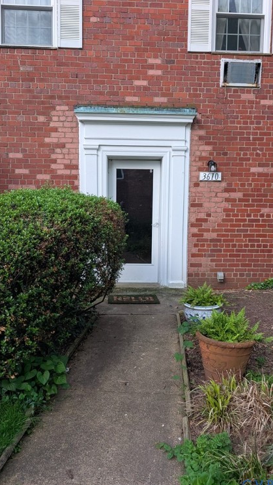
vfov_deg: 69.9
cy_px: 245
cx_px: 129
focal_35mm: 27
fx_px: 348
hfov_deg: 42.9
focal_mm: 6.9
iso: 617
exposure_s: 1/659
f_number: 1.68
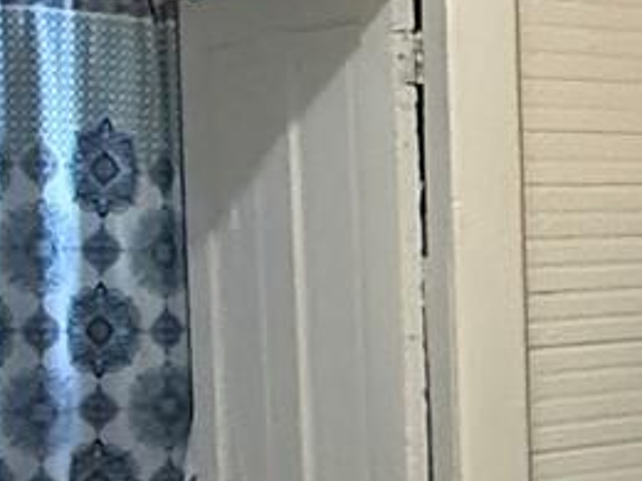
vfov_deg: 17.1
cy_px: 308
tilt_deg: -3.2
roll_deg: -0.5
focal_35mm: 86
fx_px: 1595
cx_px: 1057
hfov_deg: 18.9
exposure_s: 1/60
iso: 800
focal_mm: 2.22
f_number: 2.2
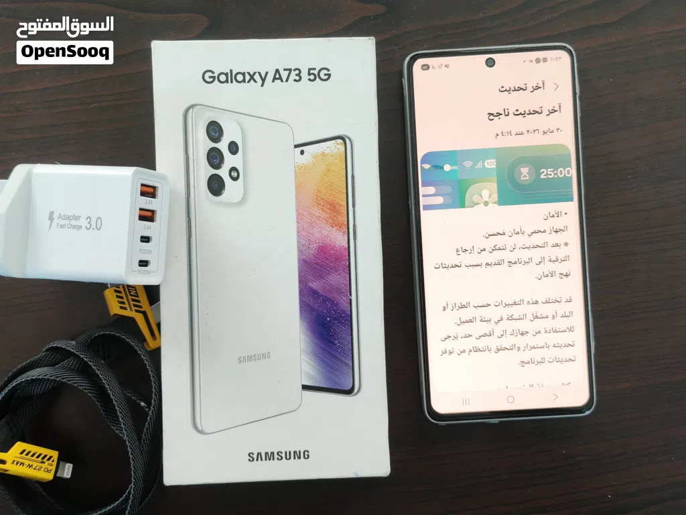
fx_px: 852
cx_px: 343
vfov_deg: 33.6
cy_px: 258
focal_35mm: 43
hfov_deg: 43.9
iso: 1250
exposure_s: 1/100
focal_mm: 6.12
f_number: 1.9
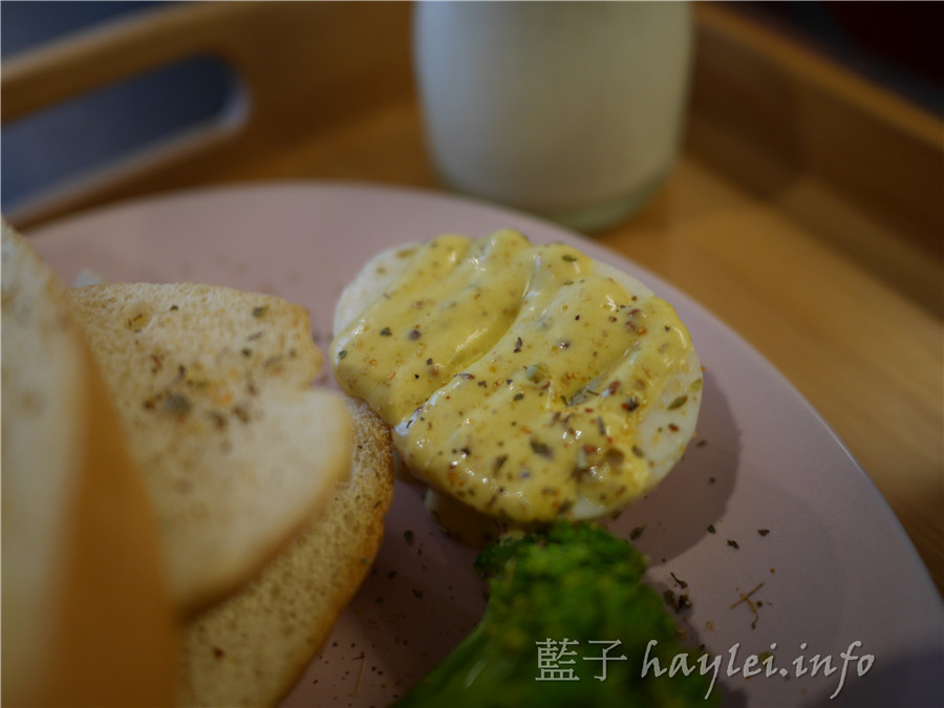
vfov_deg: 46.8
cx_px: 472
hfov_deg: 60.0
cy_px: 354
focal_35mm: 30
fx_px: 818
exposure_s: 1/60
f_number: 1.8
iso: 200
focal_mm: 15
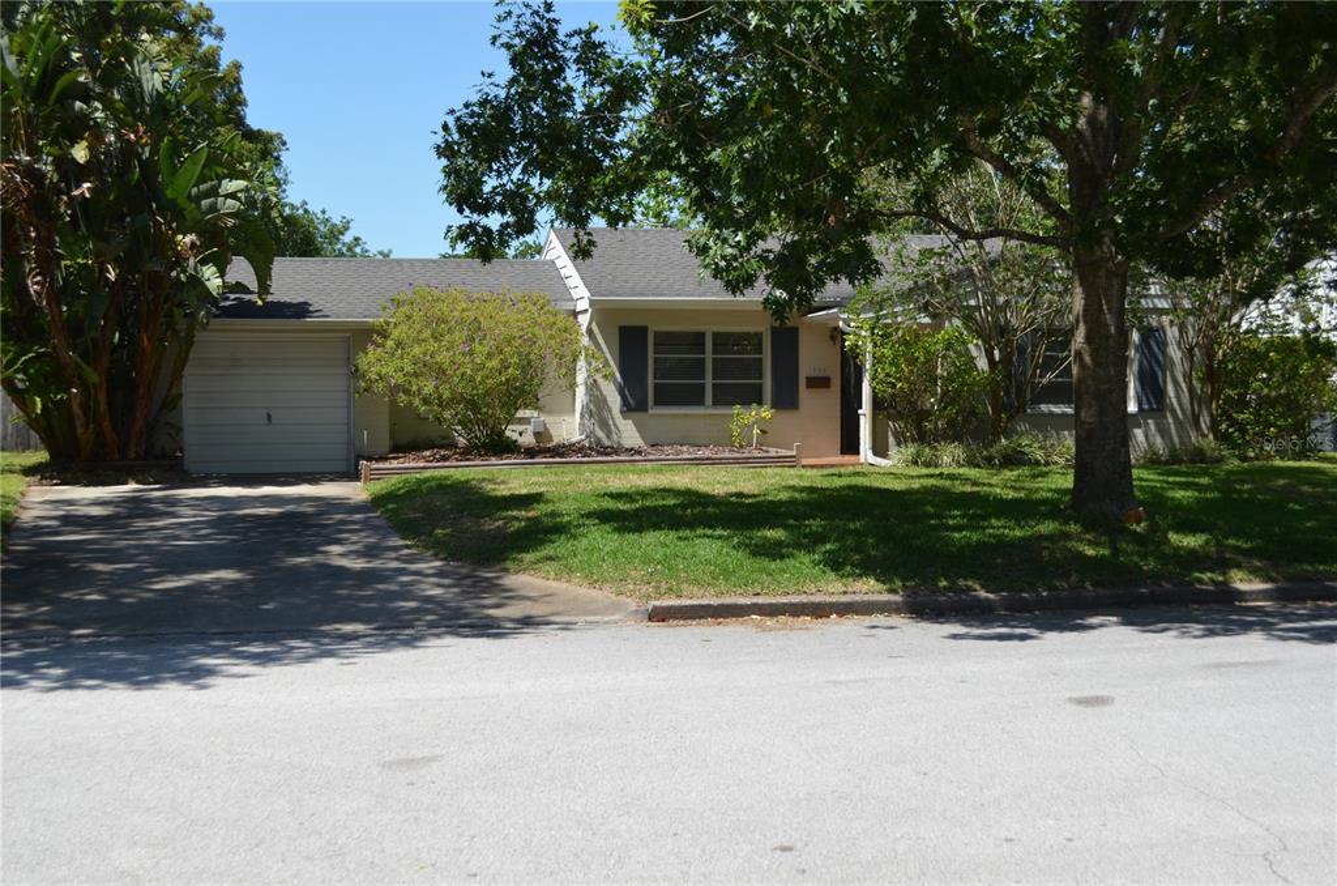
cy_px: 443
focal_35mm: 42
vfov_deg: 31.7
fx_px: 1556
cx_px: 668
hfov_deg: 46.5
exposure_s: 1/1600
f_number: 5.6
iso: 400
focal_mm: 28
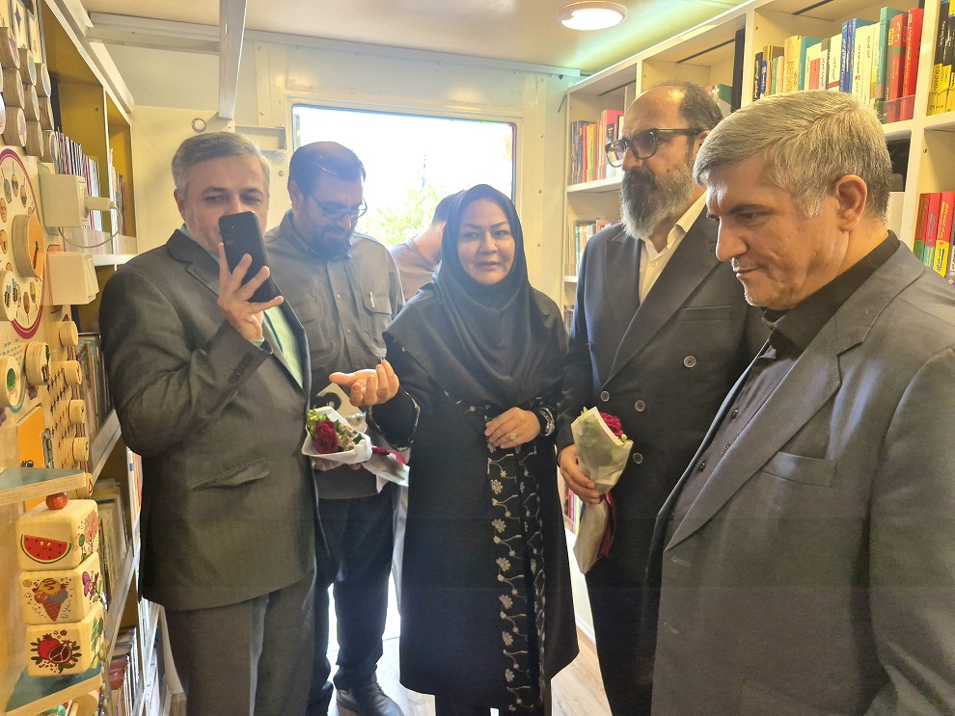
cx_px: 478
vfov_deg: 58.9
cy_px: 358
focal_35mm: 23
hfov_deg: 73.9
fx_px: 635
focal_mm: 5.4
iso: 160
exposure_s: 1/182
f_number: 1.8
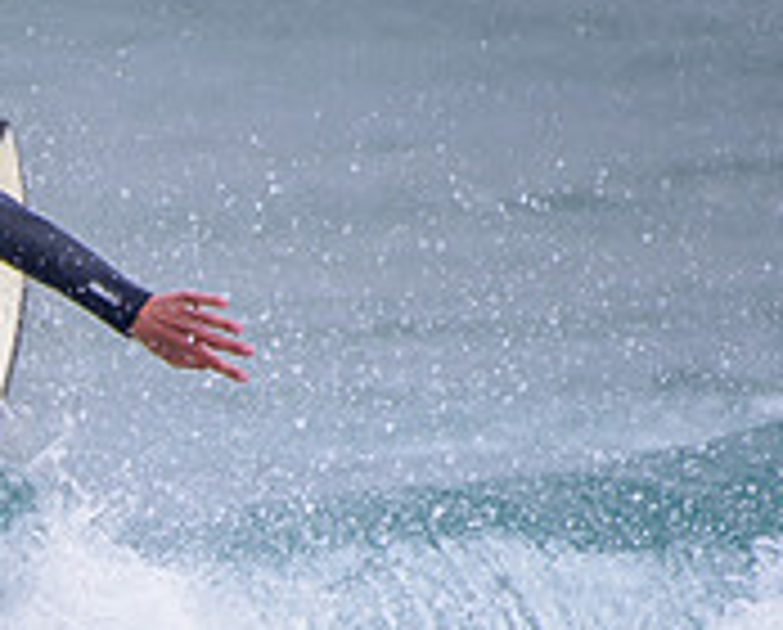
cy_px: 657
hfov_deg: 1.0
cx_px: -108
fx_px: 44431
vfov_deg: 0.8
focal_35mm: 1913
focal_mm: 500
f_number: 5.6
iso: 160
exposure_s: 1/2000
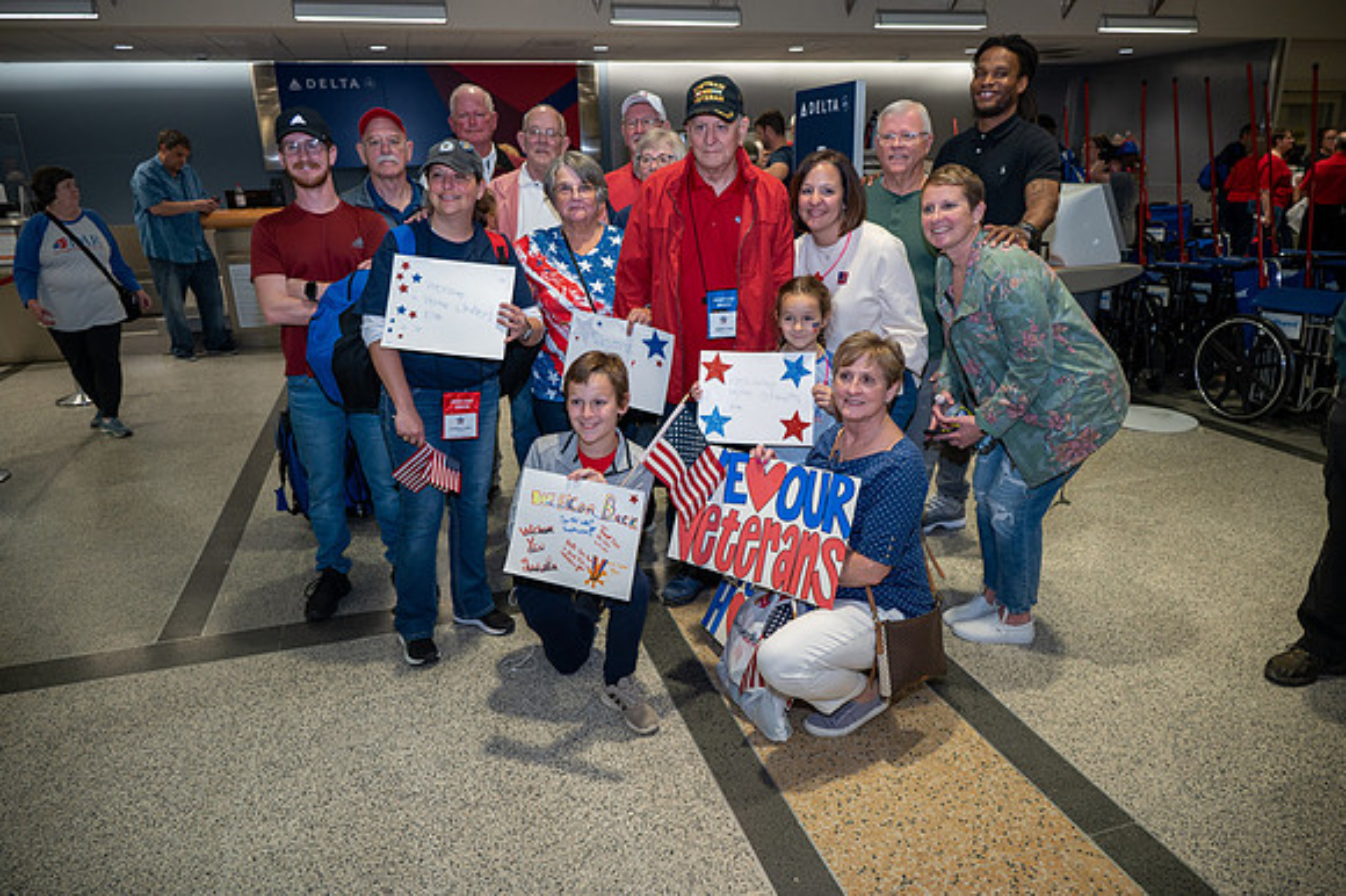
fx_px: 897
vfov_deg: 53.1
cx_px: 673
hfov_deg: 73.8
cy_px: 448
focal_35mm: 24
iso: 800
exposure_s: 1/50
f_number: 4.5
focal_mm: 24
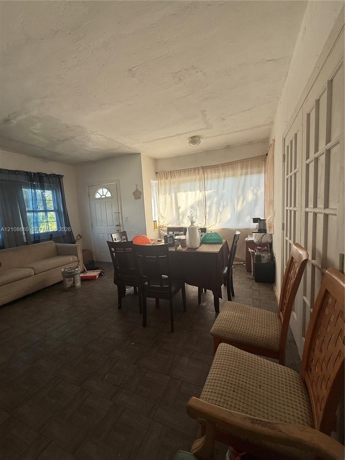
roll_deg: +2.9
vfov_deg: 102.1
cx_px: 172
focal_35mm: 14
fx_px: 186
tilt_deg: -5.5
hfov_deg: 85.7
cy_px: 230
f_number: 2.2
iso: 64
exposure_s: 1/102
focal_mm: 2.22
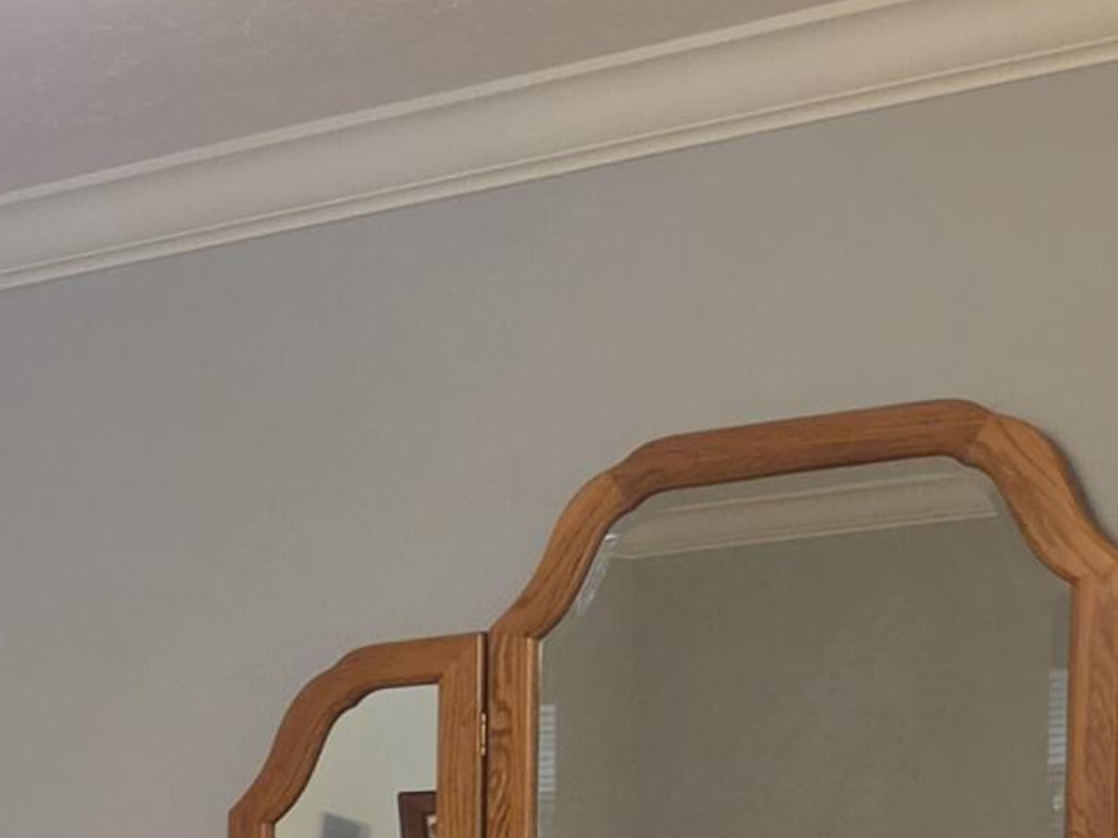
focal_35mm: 106
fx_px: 3423
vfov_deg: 12.9
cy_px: 1425
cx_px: -1183
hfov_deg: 14.8
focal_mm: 5.4
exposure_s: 1/120
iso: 500
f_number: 1.8
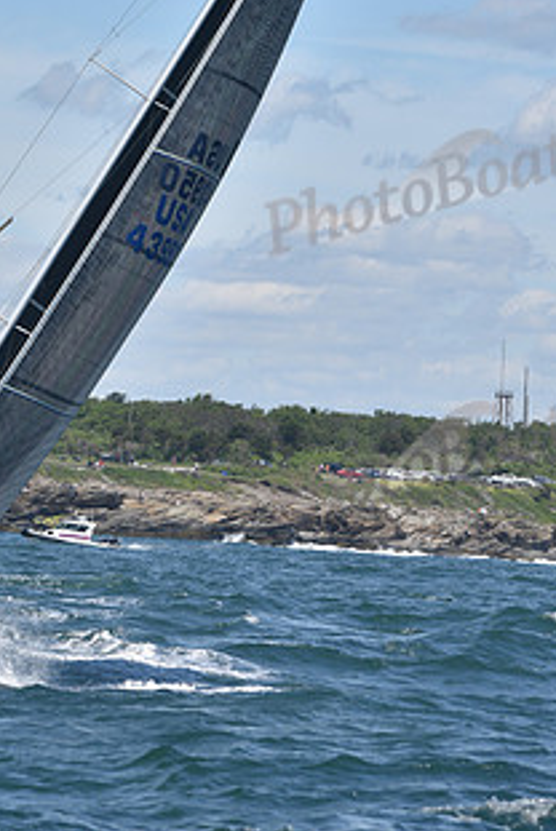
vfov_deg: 8.8
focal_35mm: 233
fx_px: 5385
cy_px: 86
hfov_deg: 5.9
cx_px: 127
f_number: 6.3
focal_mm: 125
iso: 200
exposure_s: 1/800
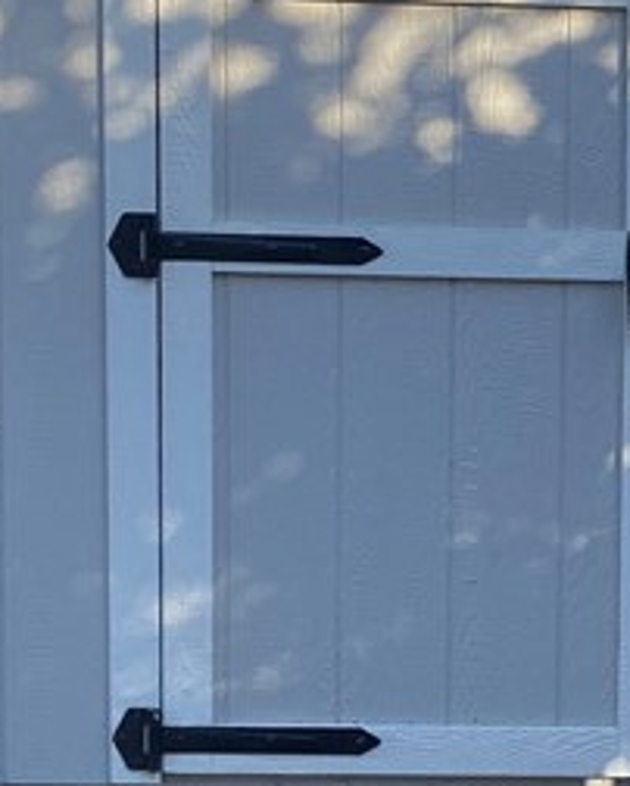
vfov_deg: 18.6
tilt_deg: -5.3
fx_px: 2398
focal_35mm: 103
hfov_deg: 14.4
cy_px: 443
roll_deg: -1.5
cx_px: 777
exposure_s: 1/919
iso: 32
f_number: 1.8
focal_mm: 4.25
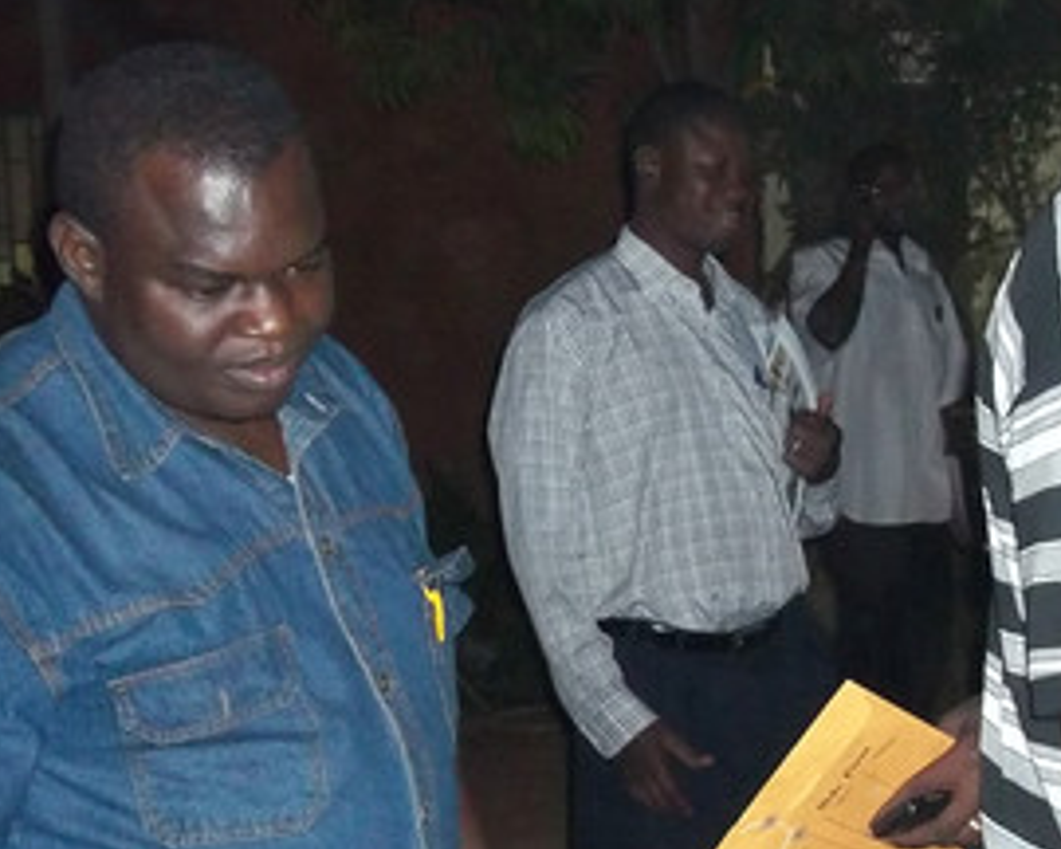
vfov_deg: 20.7
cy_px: 491
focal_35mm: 74
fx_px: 2324
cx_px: 880
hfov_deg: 25.2
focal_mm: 5.7
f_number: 2.9
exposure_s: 1/30
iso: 320
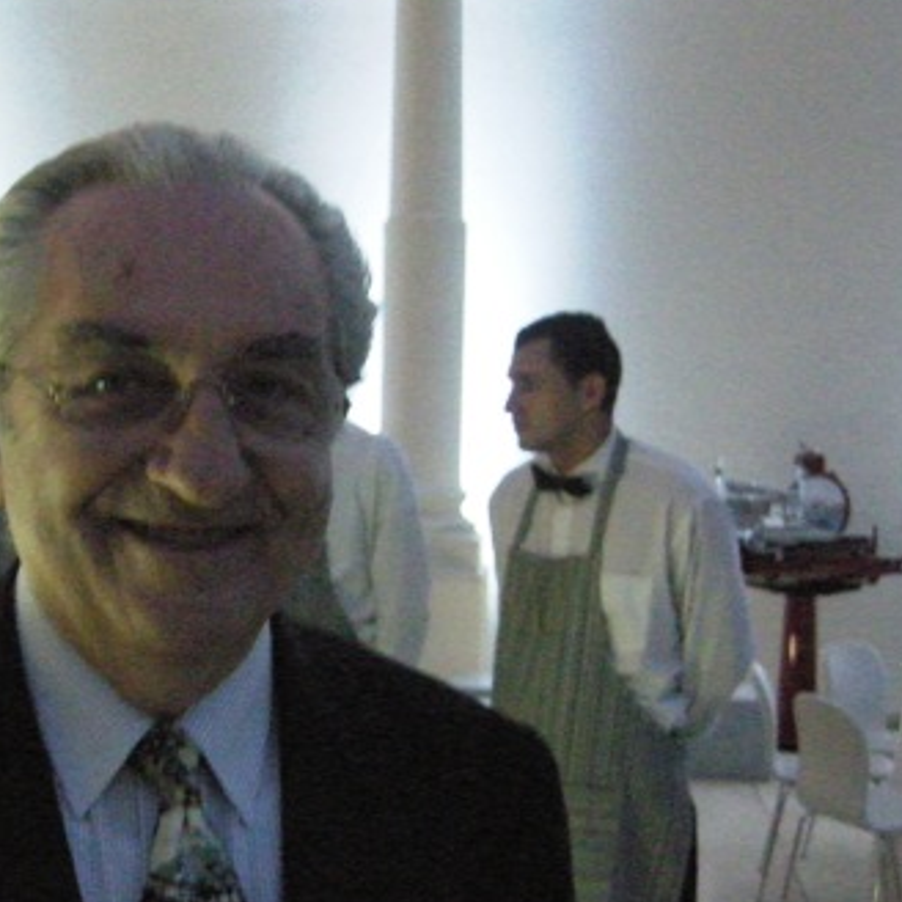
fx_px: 1828
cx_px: 168
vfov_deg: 27.6
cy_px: 575
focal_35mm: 62
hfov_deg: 27.1
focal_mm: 7.5
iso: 1600
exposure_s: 1/30
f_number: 2.7
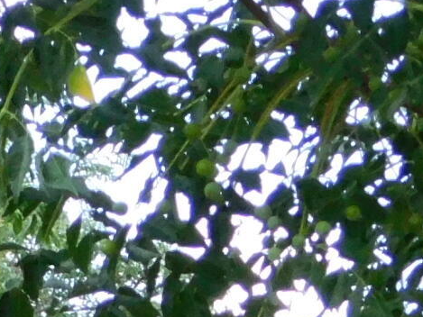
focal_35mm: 454
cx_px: -739
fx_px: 5549
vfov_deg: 3.2
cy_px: 901
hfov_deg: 4.2
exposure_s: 1/200
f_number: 4.3
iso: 400
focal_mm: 12.6
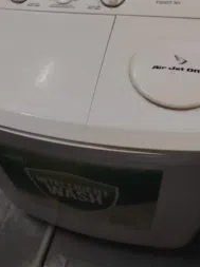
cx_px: 71
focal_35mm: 38
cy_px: 91
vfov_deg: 48.3
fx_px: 293
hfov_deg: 37.3
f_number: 1.75
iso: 2644
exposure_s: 1/25
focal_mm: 5.25
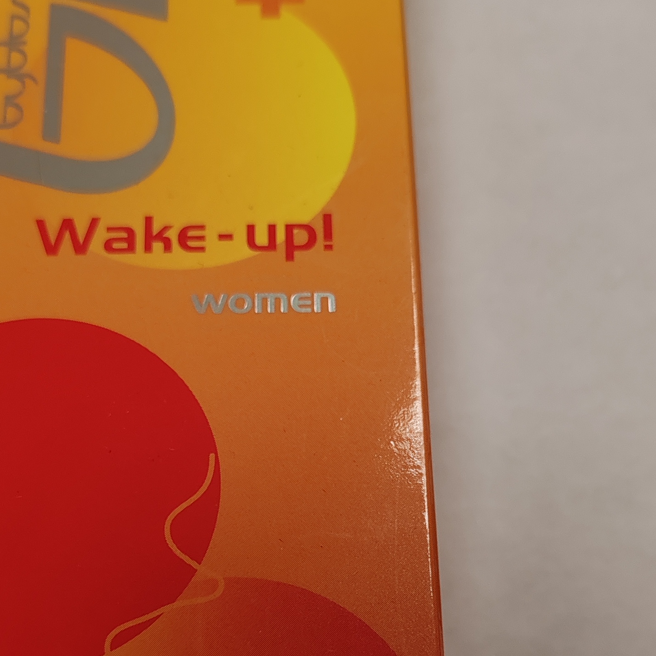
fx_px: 1308
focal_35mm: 61
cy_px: 509
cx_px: 287
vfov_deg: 27.7
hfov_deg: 28.1
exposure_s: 1/100
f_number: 1.9
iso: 500
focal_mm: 6.12
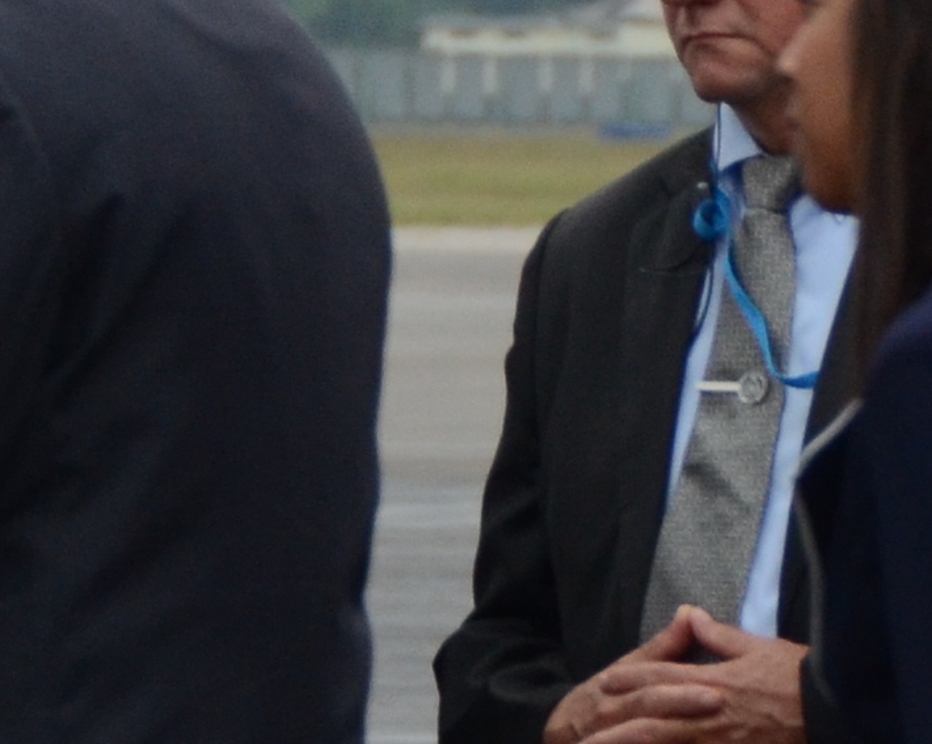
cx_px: -485
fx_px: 24178
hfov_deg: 2.2
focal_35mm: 877
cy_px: 338
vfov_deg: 1.8
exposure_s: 1/100
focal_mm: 90
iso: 640
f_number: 6.3
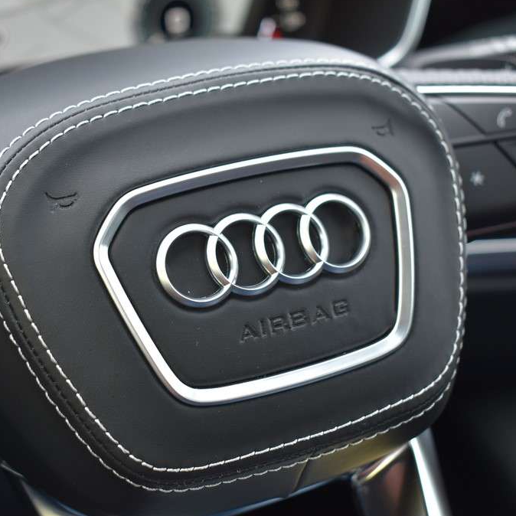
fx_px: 1046
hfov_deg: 27.5
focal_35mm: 62
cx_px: 157
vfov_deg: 27.7
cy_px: 256
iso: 400
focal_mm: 32
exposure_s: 1/80
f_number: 4.5
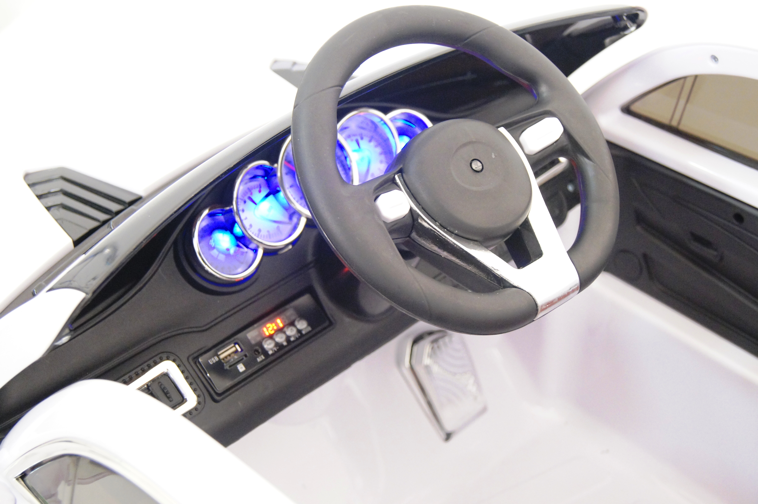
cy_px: 252
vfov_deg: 25.7
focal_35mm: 52
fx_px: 1104
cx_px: 379
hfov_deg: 37.9
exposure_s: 1/50
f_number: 4.5
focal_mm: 35
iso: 3200
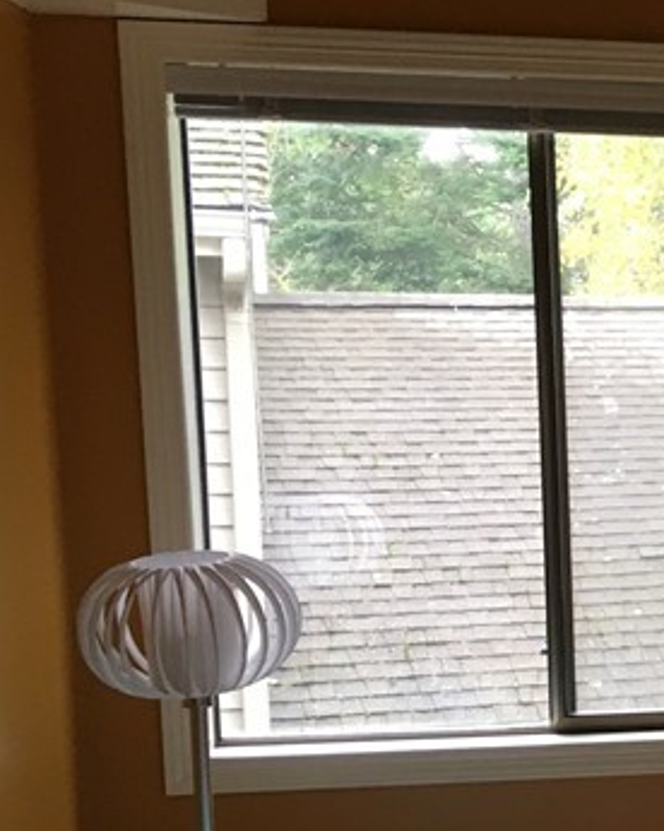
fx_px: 2063
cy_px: 621
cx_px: 1143
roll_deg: -0.5
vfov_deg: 22.5
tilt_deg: -6.9
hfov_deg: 15.9
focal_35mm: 84
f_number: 2.2
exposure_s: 1/30
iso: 40
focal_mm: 4.15
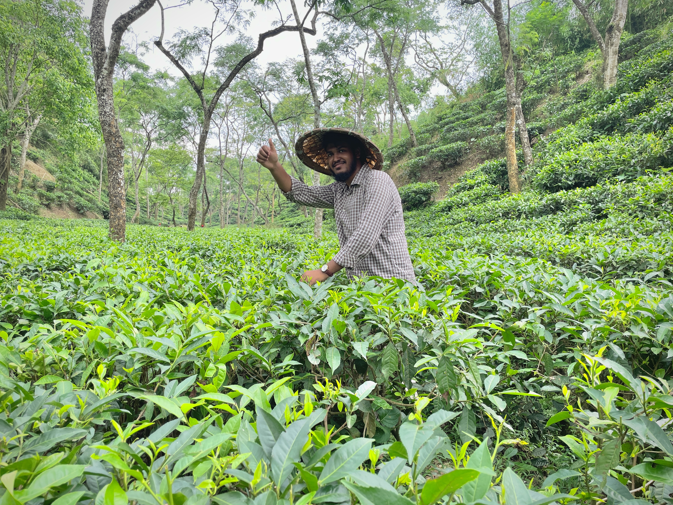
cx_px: 331
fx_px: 525
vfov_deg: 51.3
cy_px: 262
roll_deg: -1.1
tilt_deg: -2.6
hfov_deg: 65.3
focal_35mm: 27
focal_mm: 4.2
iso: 50
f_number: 1.6
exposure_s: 1/121
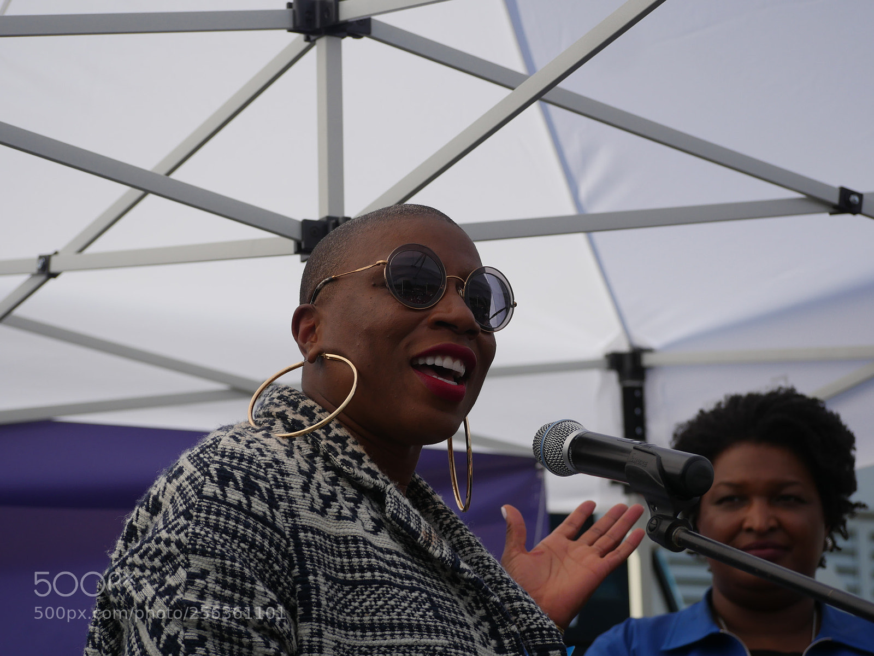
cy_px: 328
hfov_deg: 17.0
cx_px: 437
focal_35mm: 116
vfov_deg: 12.8
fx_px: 2929
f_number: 4.4
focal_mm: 58
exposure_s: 1/2000
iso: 200
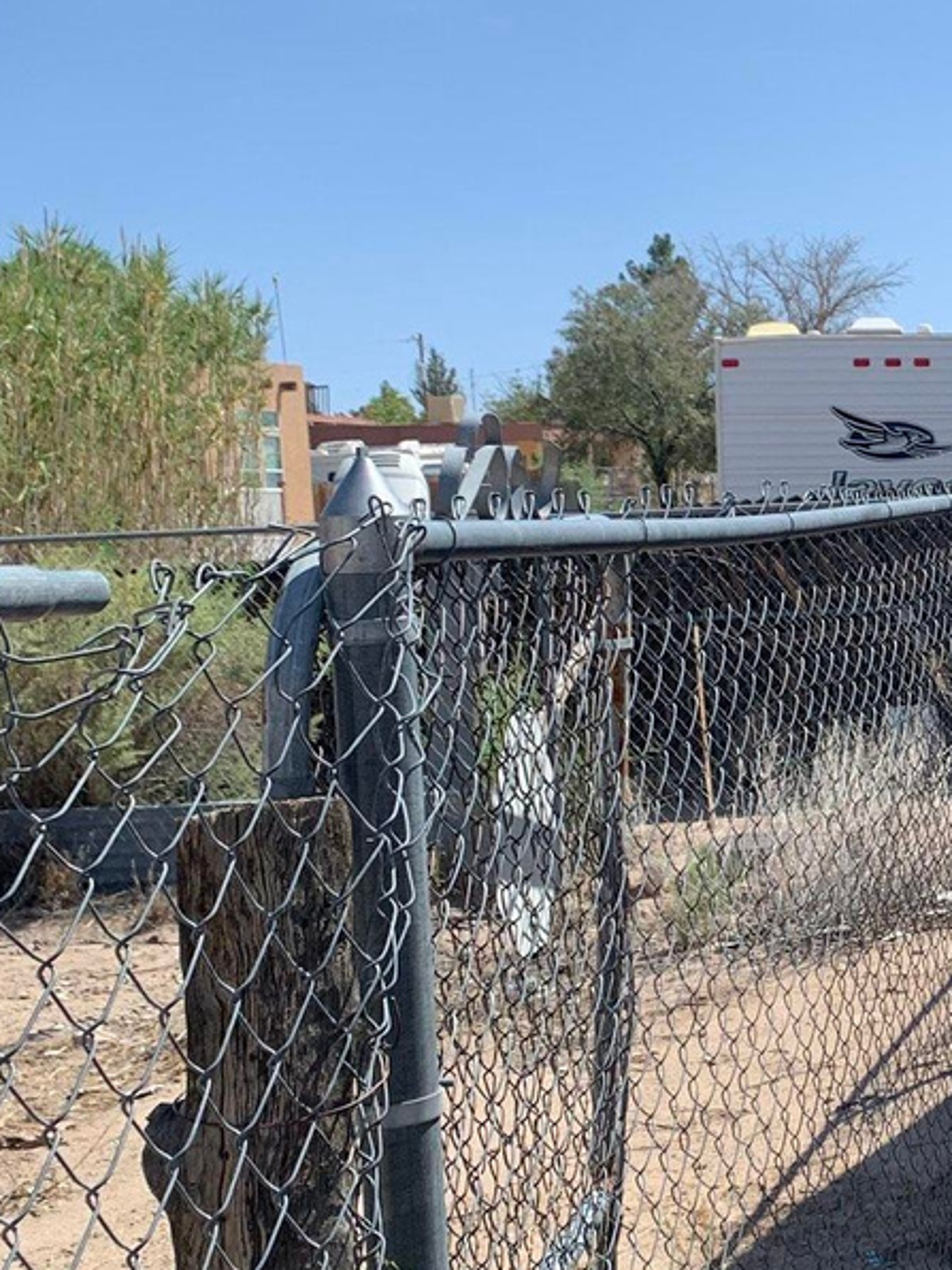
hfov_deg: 20.3
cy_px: 629
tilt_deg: -0.2
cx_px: 1193
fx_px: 2457
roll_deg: +3.8
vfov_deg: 29.0
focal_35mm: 67
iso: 25
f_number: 1.8
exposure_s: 1/1992
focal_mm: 4.25
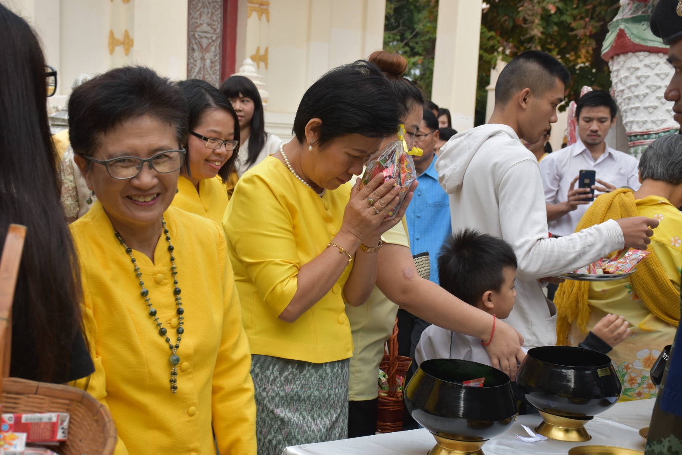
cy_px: 228
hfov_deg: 35.1
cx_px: 341
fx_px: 1080
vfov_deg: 23.8
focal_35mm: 57
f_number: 7.1
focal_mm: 38
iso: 400
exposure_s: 1/200
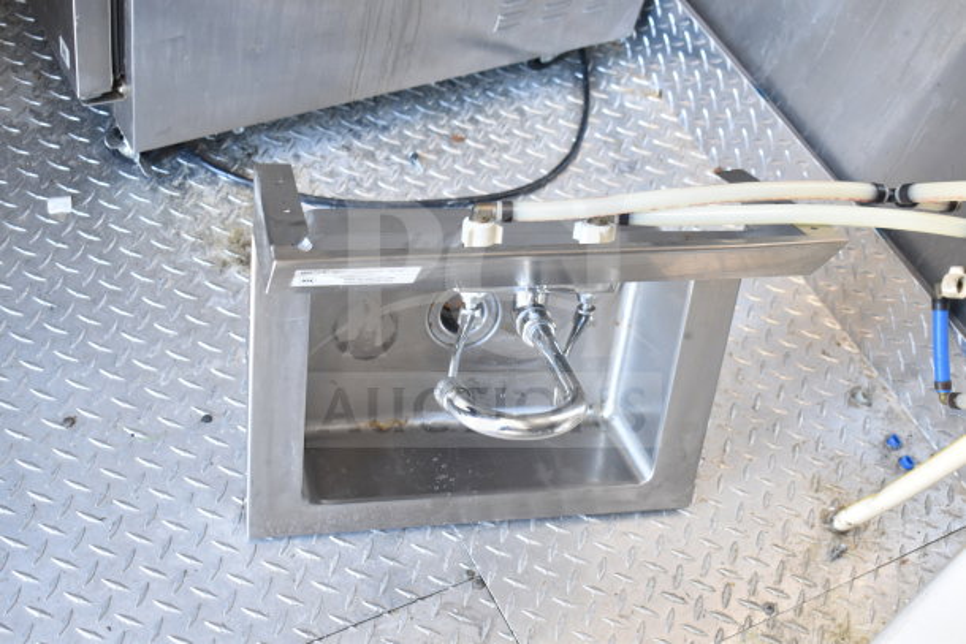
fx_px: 1248
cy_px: 322
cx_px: 483
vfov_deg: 29.0
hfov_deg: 42.3
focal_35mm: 46
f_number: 4.2
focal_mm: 31
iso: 640
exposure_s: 1/50
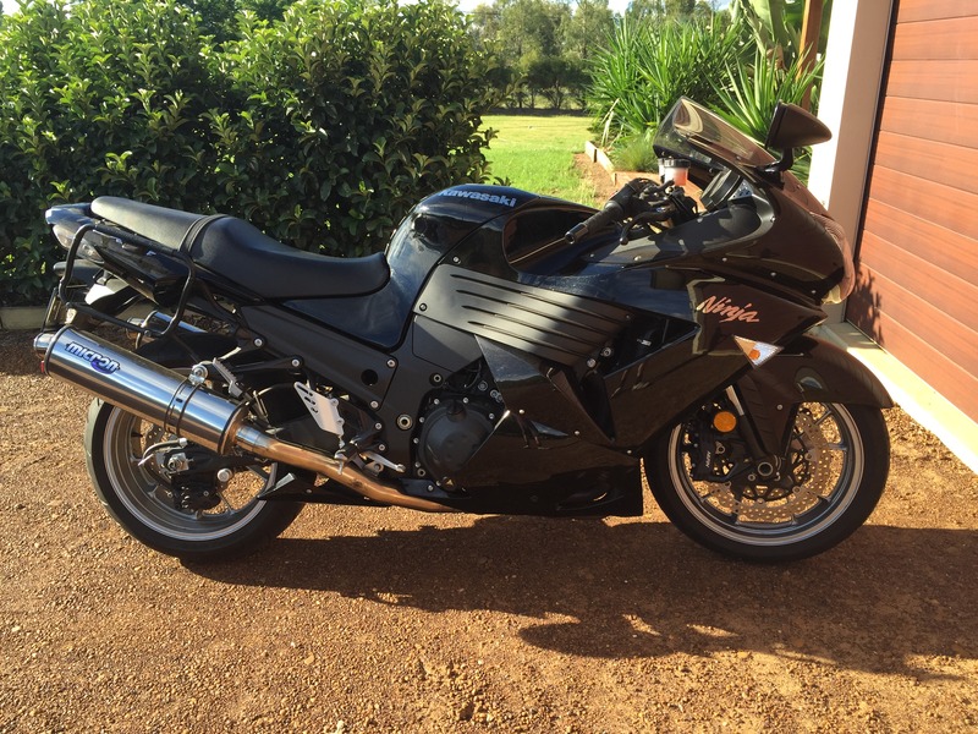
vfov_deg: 48.2
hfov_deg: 61.7
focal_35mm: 29
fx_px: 819
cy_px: 367
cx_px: 489
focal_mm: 4.15
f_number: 2.2
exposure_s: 1/444
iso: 32
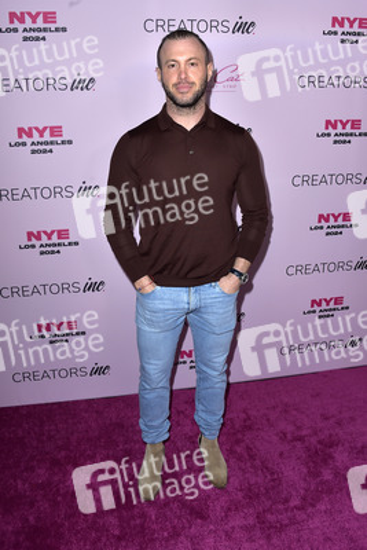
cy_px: 275
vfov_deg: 65.5
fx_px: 428
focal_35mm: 28
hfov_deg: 46.4
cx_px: 184
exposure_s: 1/250
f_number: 7.1
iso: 200
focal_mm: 28
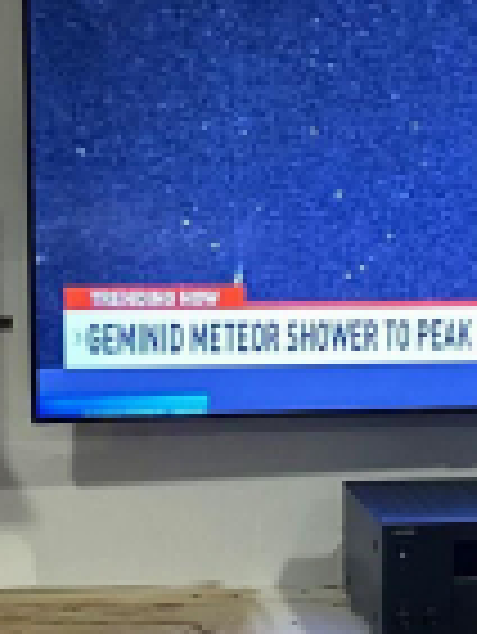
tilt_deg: -5.1
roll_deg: -1.0
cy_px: 438
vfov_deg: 16.0
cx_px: 536
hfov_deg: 11.9
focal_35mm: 123
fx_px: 2256
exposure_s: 1/30
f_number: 1.5
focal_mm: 5.7
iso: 500
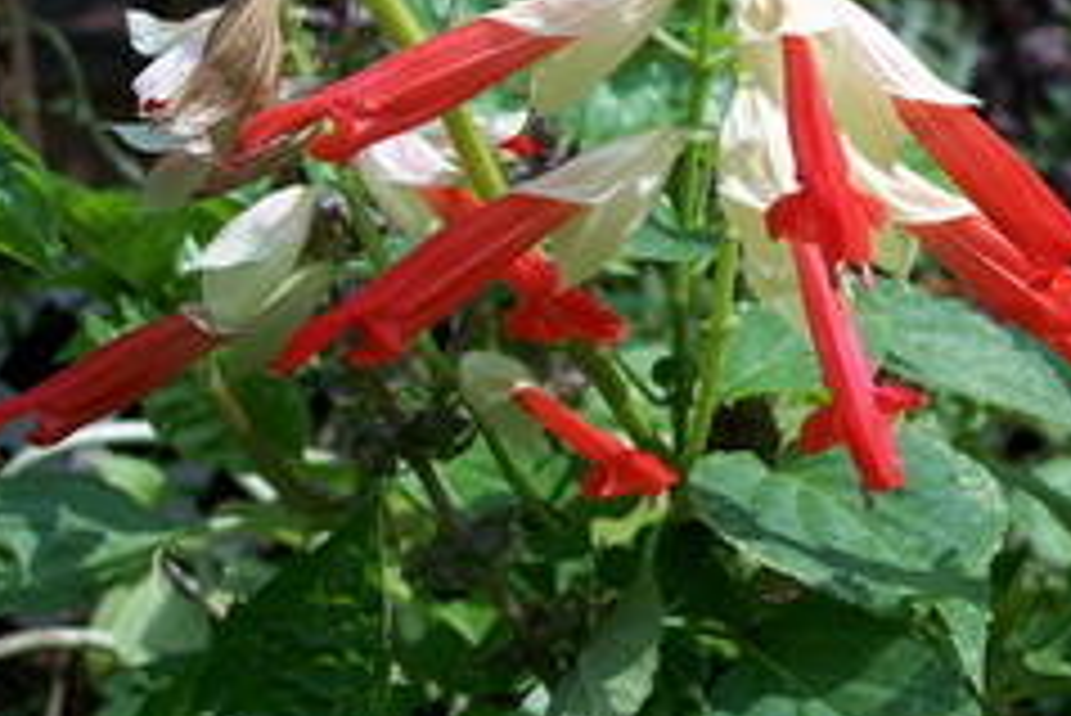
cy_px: 122
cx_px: 886
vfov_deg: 18.0
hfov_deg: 26.4
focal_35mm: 75
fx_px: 2233
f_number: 4
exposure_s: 1/750
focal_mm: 8
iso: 100
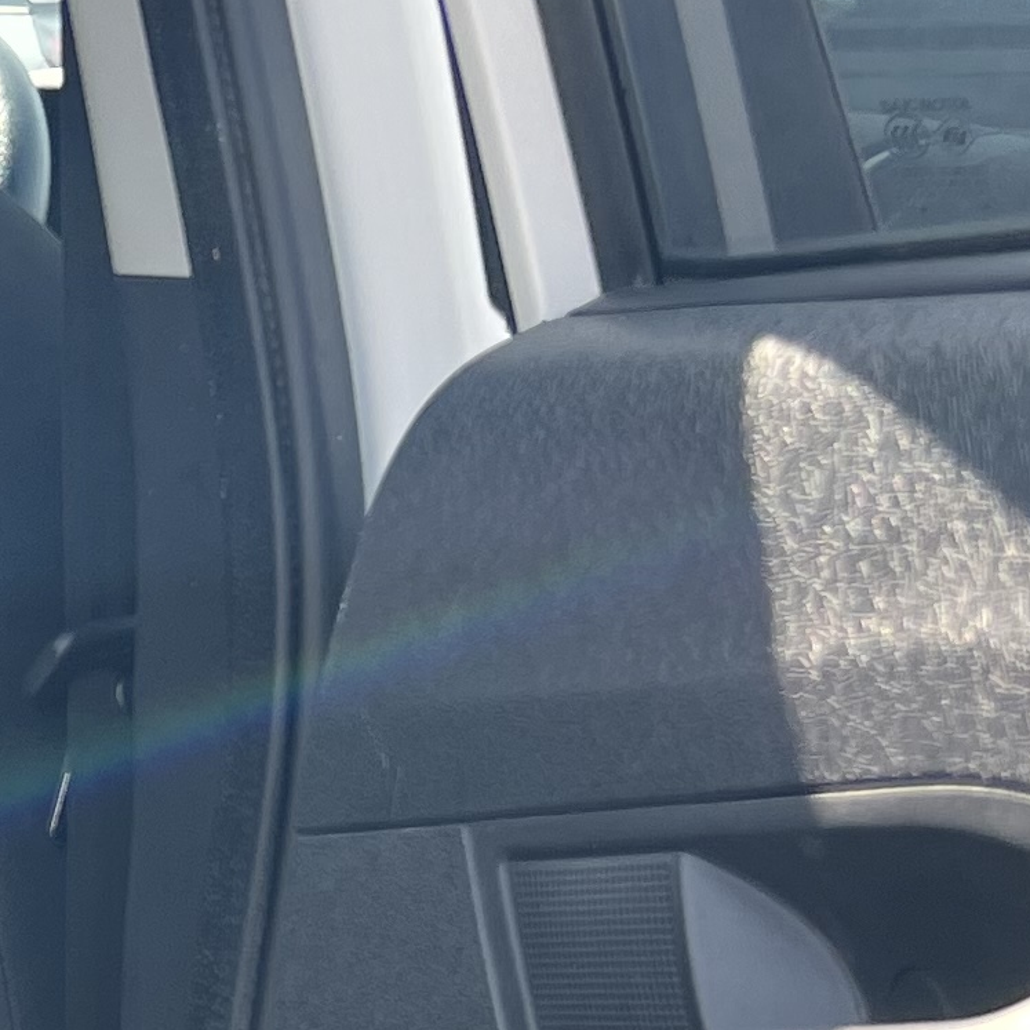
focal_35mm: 124
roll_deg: +1.1
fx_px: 4174
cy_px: 881
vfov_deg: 14.0
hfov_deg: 11.8
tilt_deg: -11.0
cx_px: -1313
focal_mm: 5.7
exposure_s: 1/700
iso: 50
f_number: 1.5
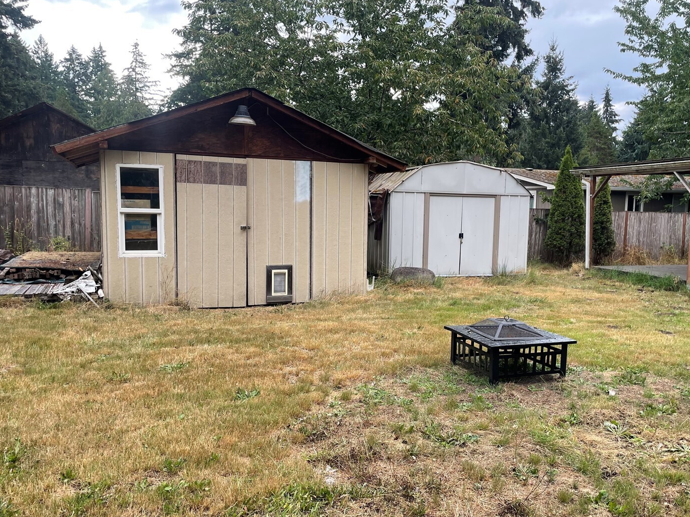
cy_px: 269
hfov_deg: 59.9
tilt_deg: -5.8
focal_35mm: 30
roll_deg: -0.6
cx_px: 376
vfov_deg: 46.8
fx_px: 598
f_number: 1.6
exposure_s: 1/256
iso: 32
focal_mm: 4.2
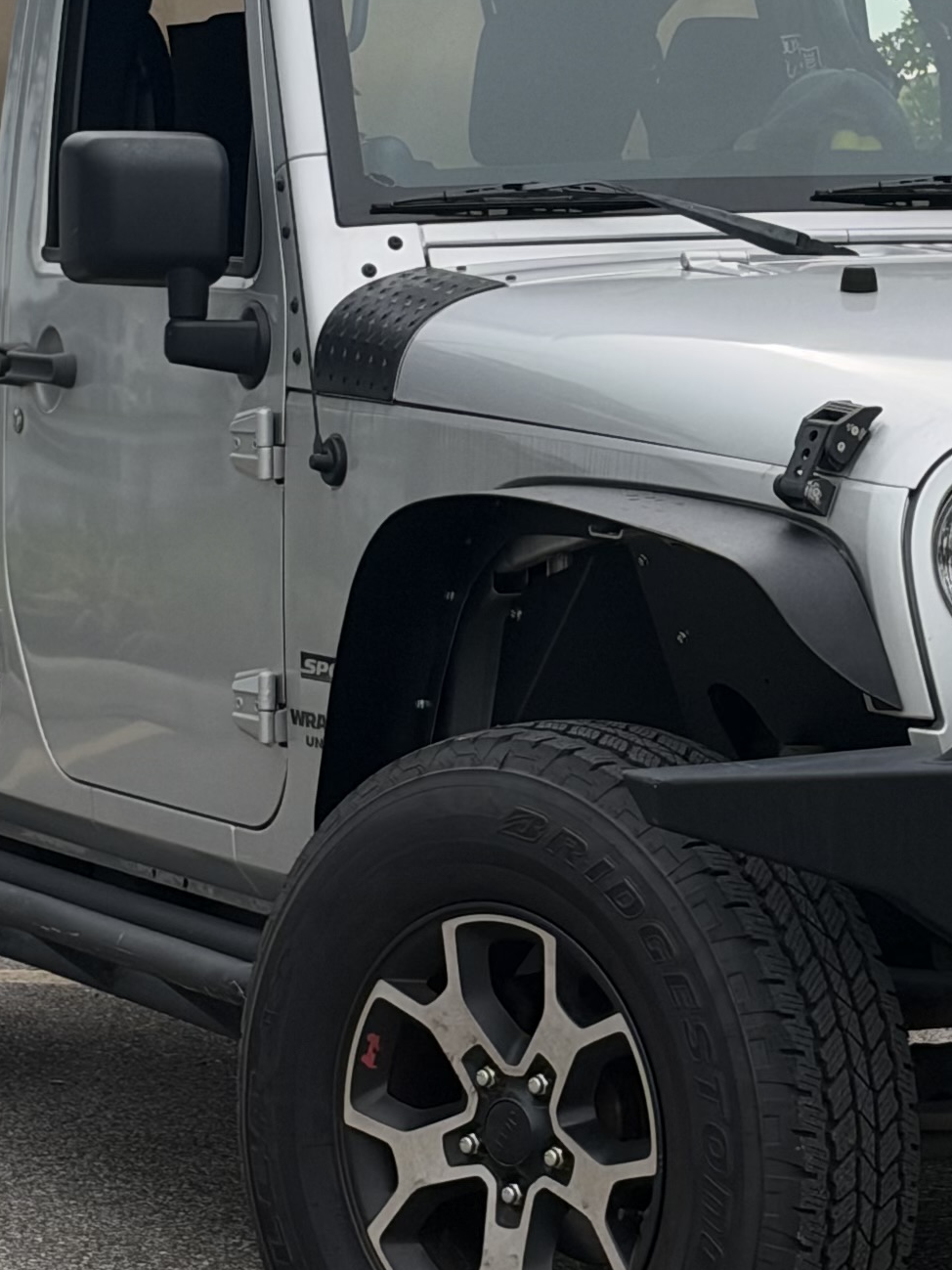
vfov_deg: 13.2
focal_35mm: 149
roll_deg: +0.5
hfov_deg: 9.9
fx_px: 5465
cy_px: 320
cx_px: 826
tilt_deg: +1.7
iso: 64
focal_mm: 6.93
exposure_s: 1/1770
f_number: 1.8
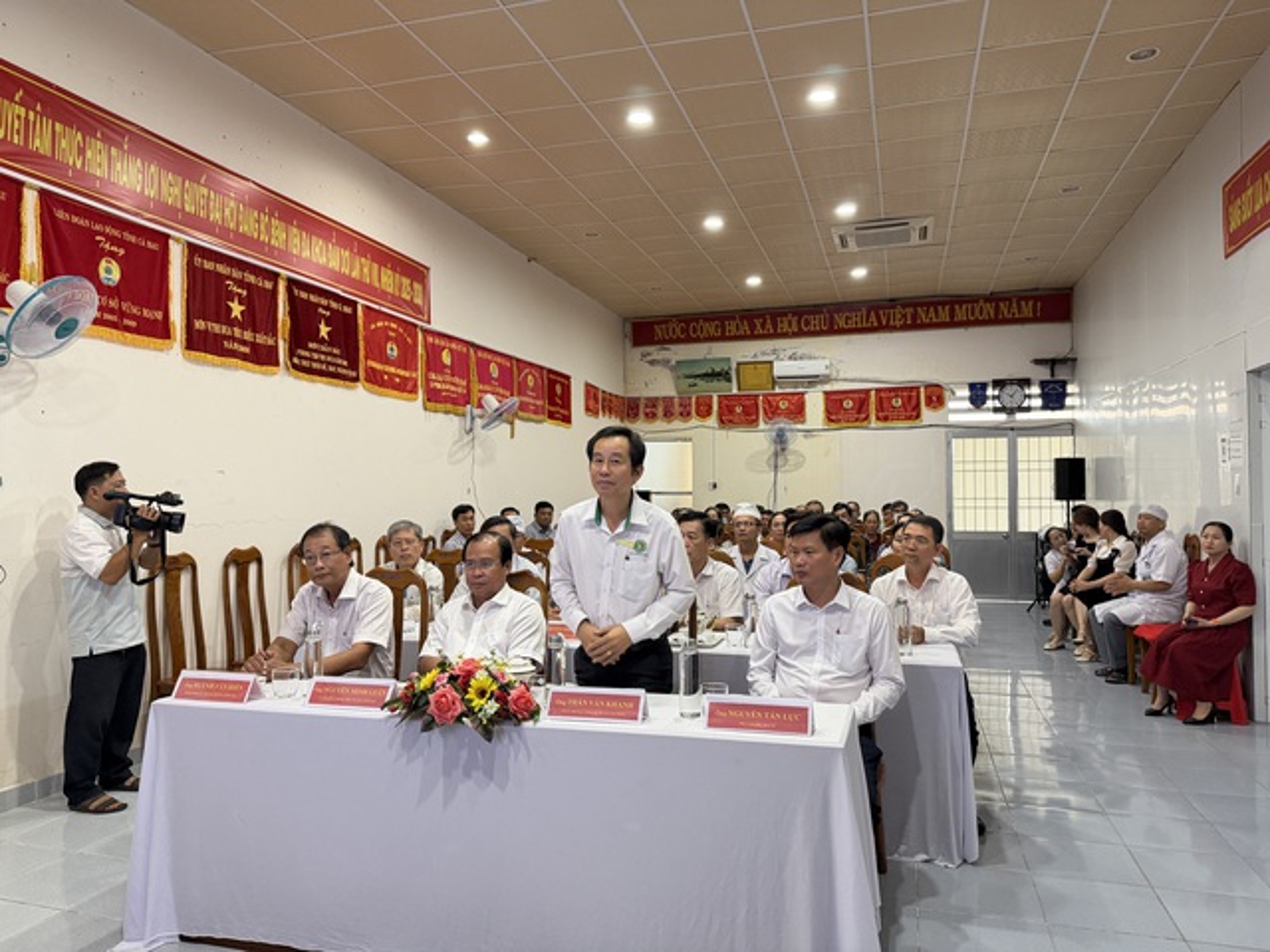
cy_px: 476
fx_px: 881
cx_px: 635
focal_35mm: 24
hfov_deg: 71.6
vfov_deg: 56.8
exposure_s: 1/100
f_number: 1.78
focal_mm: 6.76
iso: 400
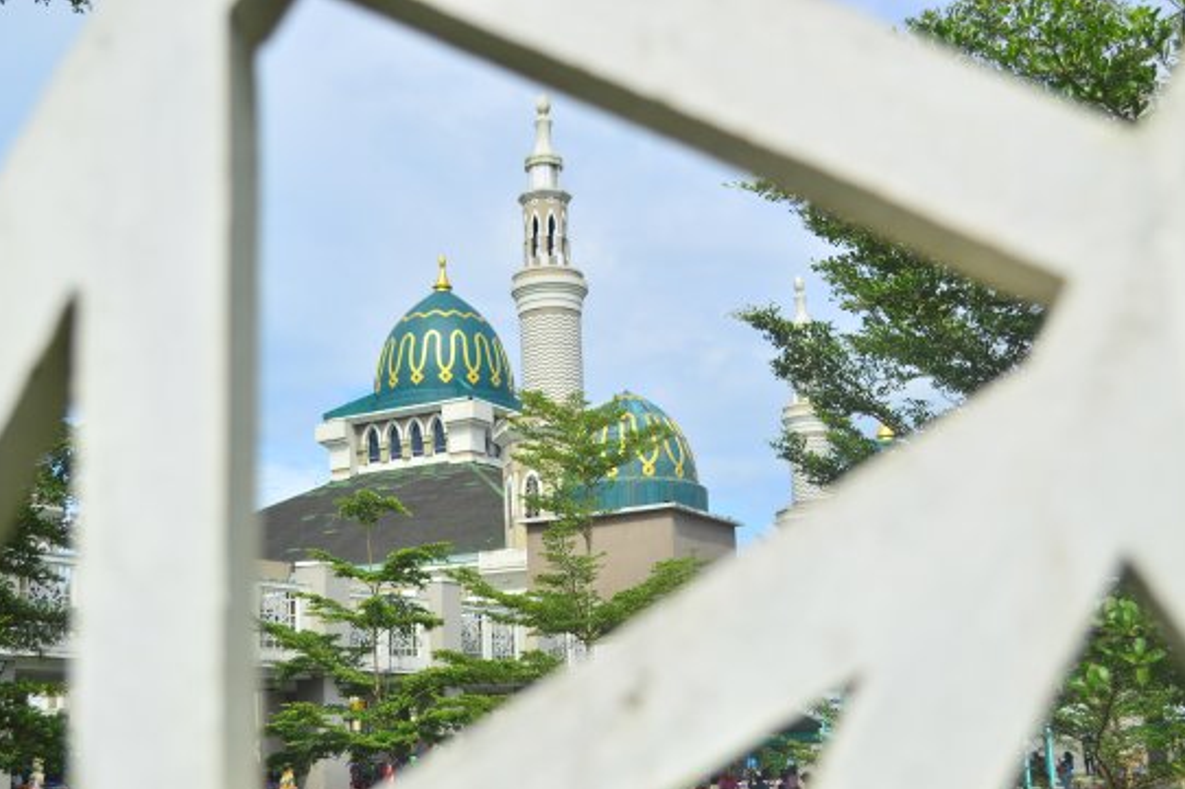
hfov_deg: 44.5
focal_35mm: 44
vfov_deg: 30.5
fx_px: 1448
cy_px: 443
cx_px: 582
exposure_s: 1/800
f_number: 4.5
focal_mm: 26
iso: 100
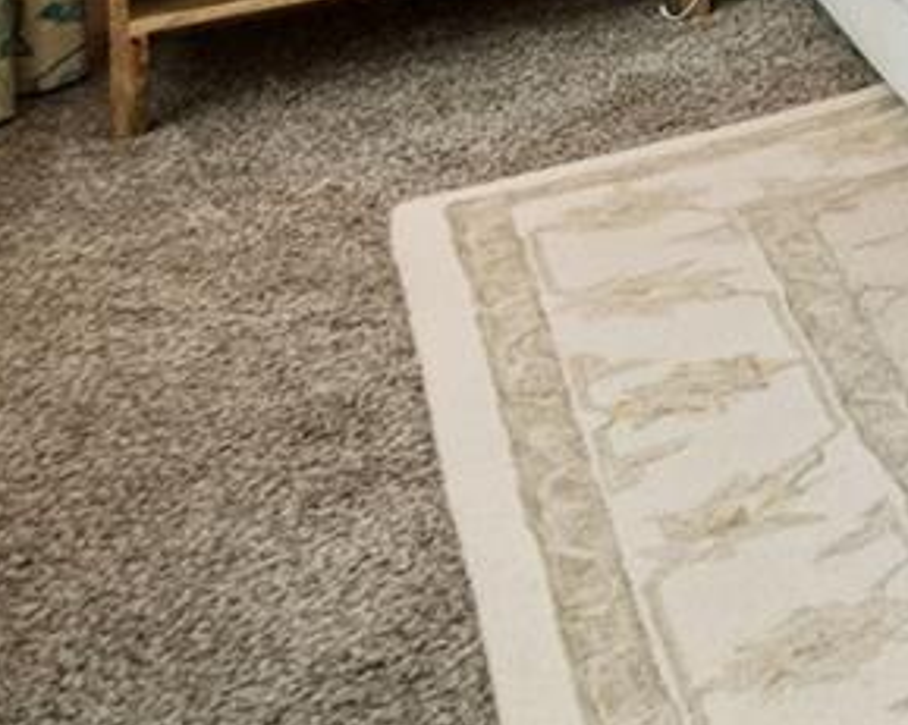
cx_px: 2322
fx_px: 2095
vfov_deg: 15.3
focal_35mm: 78
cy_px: -781
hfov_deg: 13.9
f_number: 7.1
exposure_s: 1/10
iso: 100
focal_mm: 10
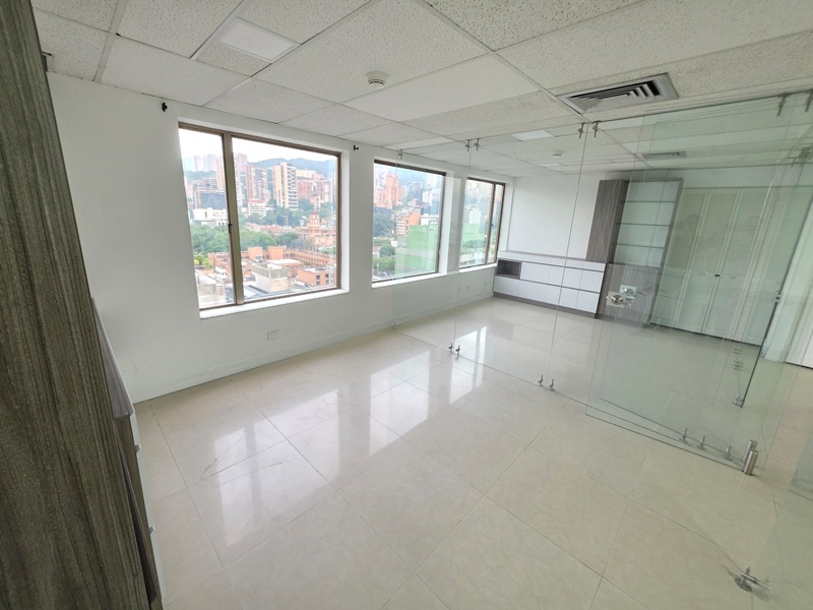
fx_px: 305
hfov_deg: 106.2
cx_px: 406
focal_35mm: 13
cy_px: 305
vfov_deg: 89.9
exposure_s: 1/60
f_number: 1.9
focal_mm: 2.2
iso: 800
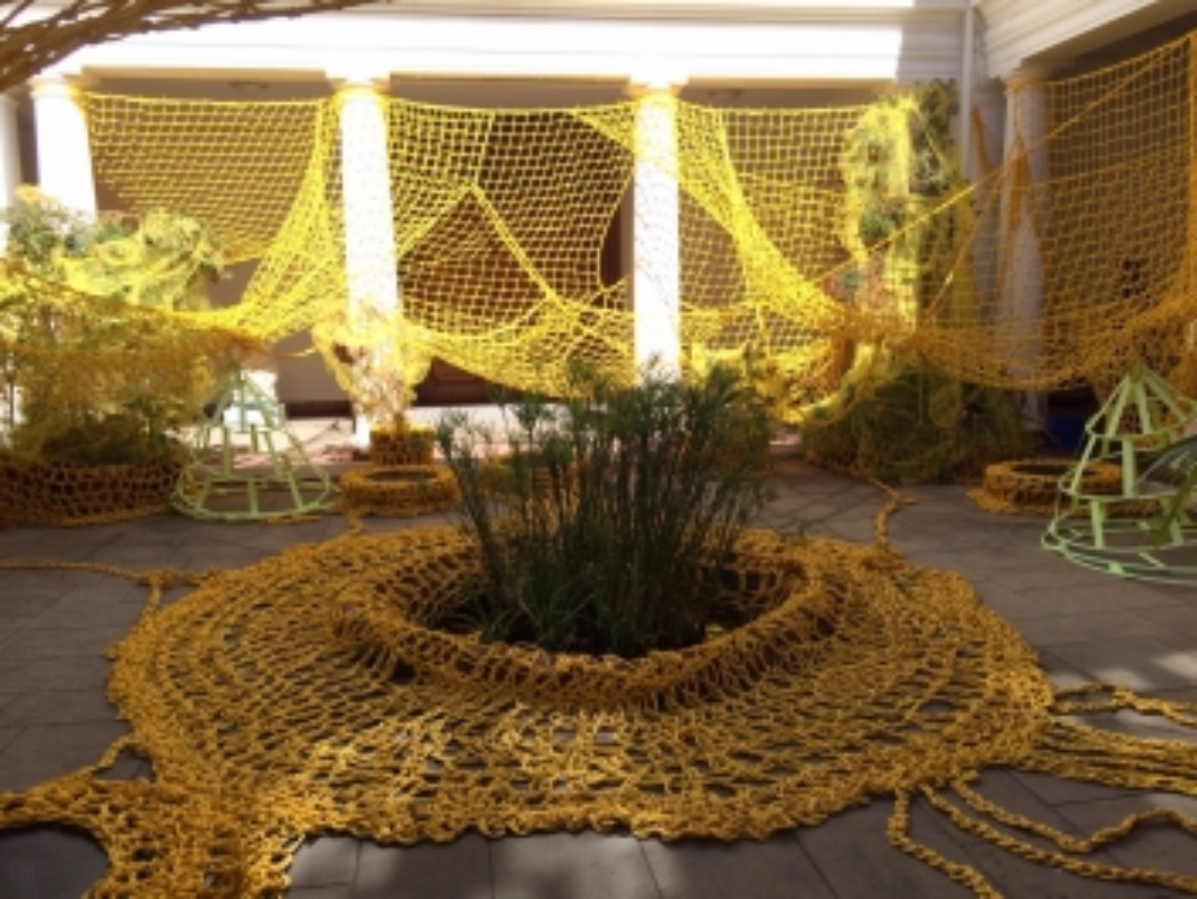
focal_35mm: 29
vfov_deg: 48.3
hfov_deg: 61.6
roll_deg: +0.9
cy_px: 450
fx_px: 1003
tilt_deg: -8.0
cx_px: 598
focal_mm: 4.15
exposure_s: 1/805
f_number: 2.2
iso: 32
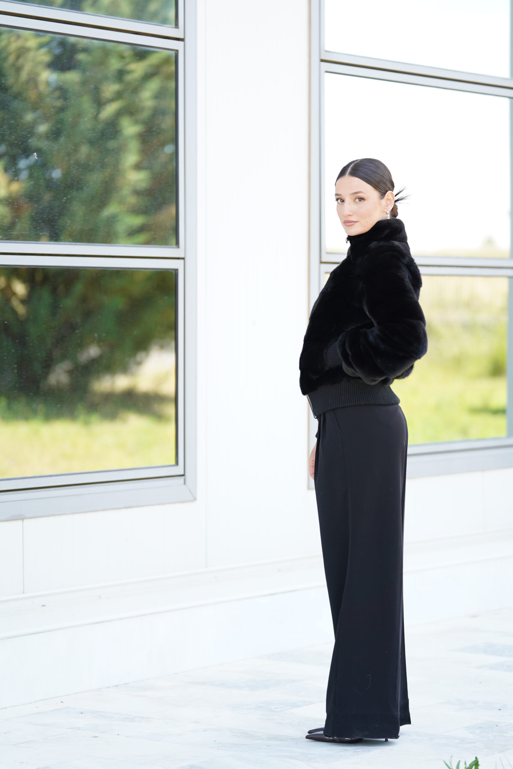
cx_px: 256
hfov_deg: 12.1
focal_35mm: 113
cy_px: 384
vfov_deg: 18.1
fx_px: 2415
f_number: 2.8
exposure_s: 1/250
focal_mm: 113
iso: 200
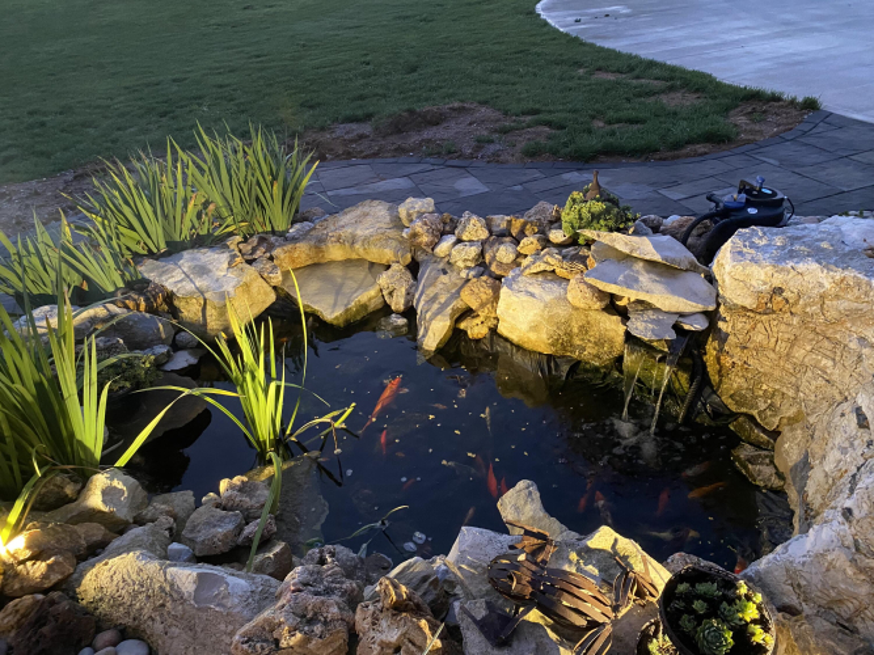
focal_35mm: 26
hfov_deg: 67.3
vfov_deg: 53.0
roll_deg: +3.0
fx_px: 656
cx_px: 437
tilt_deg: -34.9
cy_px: 328
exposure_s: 1/30
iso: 800
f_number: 1.8
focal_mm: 4.25
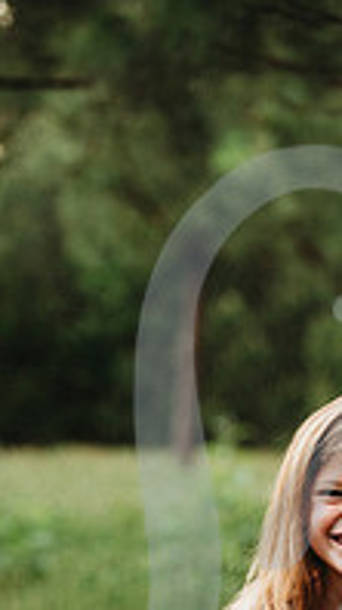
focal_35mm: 167
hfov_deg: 7.2
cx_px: 237
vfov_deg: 12.7
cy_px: 665
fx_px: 2699
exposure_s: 1/200
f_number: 2.8
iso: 100
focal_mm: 70
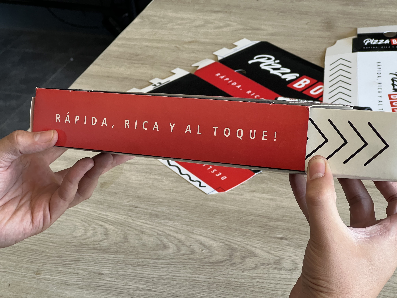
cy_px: 149
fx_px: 883
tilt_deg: -33.1
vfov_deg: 19.1
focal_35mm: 77
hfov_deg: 25.3
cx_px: 198
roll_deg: +7.5
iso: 200
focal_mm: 9
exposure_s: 1/99
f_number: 2.8
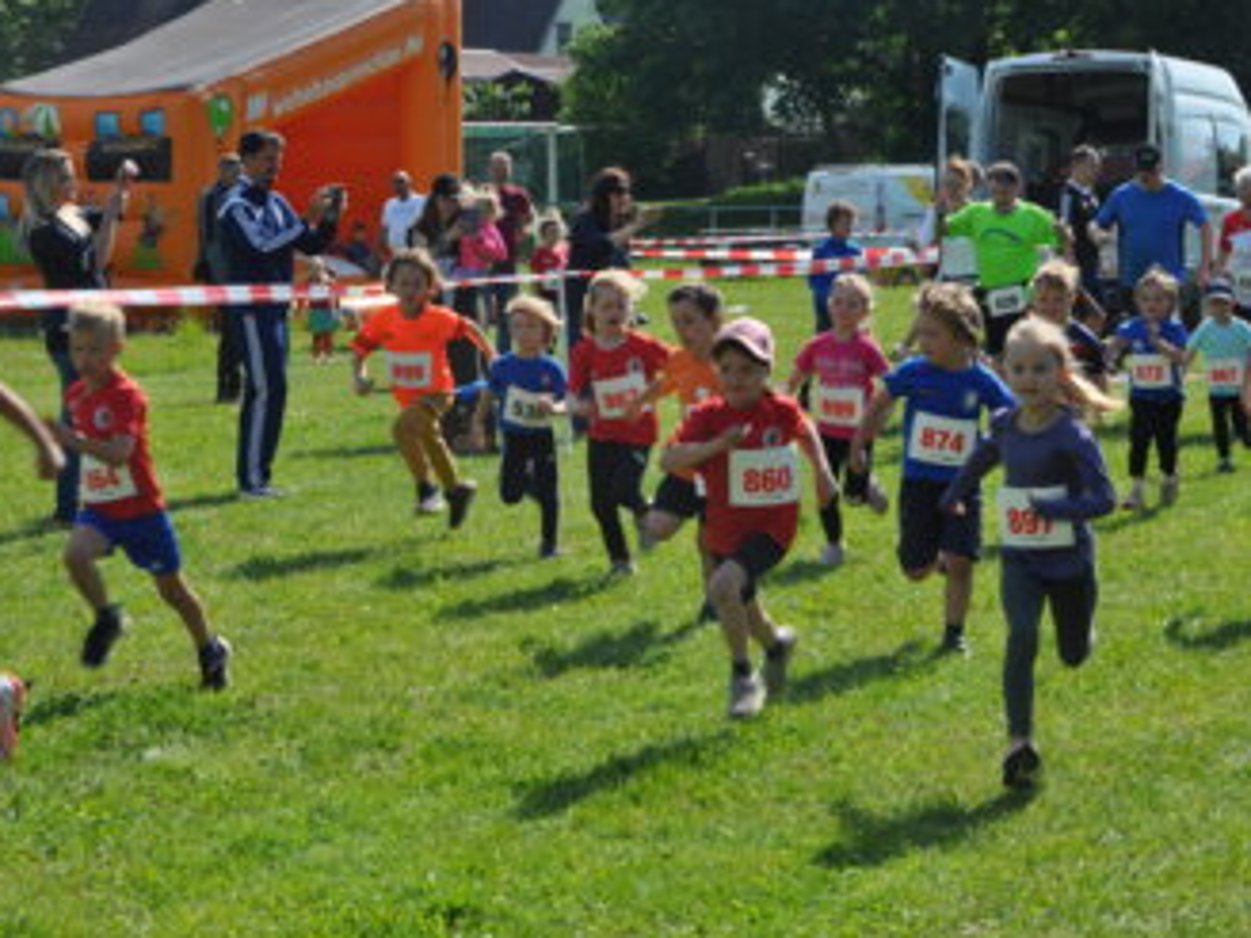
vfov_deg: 15.3
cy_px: 461
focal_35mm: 97
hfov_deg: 20.3
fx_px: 3491
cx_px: 614
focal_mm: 55
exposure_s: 1/160
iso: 200
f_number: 13
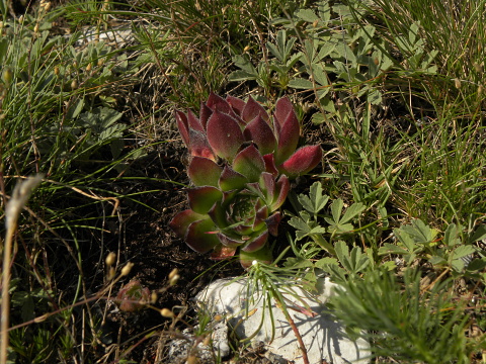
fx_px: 814
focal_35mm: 58
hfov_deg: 33.2
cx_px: 243
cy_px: 182
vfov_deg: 25.2
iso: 64
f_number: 5
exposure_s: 1/500
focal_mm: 10.3
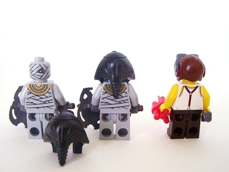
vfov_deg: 39.6
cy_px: 90
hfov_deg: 51.4
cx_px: 112
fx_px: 238
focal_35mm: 36
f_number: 2.7
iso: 160
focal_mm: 5.6
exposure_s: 1/10
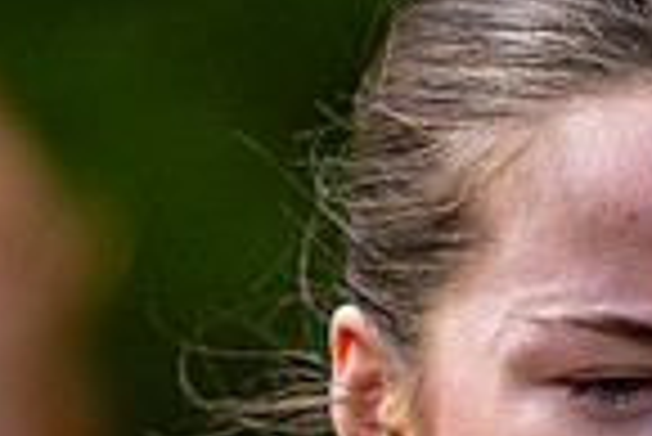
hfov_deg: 1.7
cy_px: 784
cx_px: 576
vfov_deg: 1.2
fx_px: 21700
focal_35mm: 1197
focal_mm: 300
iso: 400
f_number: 2.8
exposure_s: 1/5000
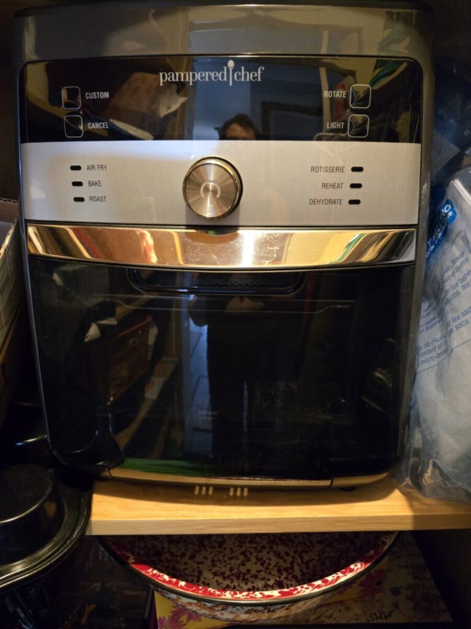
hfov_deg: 58.9
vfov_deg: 73.9
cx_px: 236
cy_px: 314
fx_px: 417
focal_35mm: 23
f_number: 1.8
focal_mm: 5.4
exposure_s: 1/40
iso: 1600
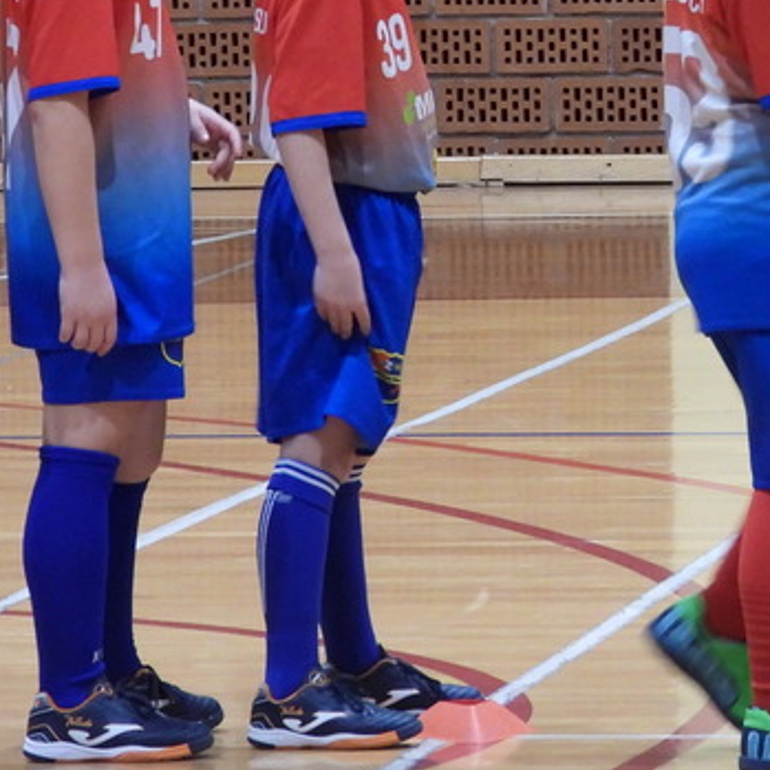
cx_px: 675
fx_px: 11098
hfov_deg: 4.0
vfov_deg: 4.0
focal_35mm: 441
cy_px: 26
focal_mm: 26.1
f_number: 4
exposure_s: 1/20
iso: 400
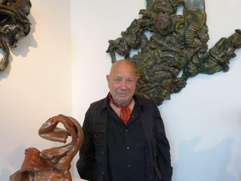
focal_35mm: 25
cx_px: 120
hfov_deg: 69.4
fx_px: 174
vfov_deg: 54.9
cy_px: 90
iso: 200
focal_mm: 4.5
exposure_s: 1/60
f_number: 2.8
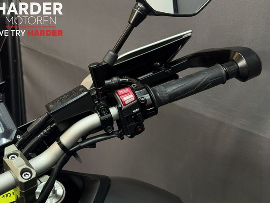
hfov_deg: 38.2
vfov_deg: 29.1
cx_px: 133
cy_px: 105
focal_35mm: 50
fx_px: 390
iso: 100
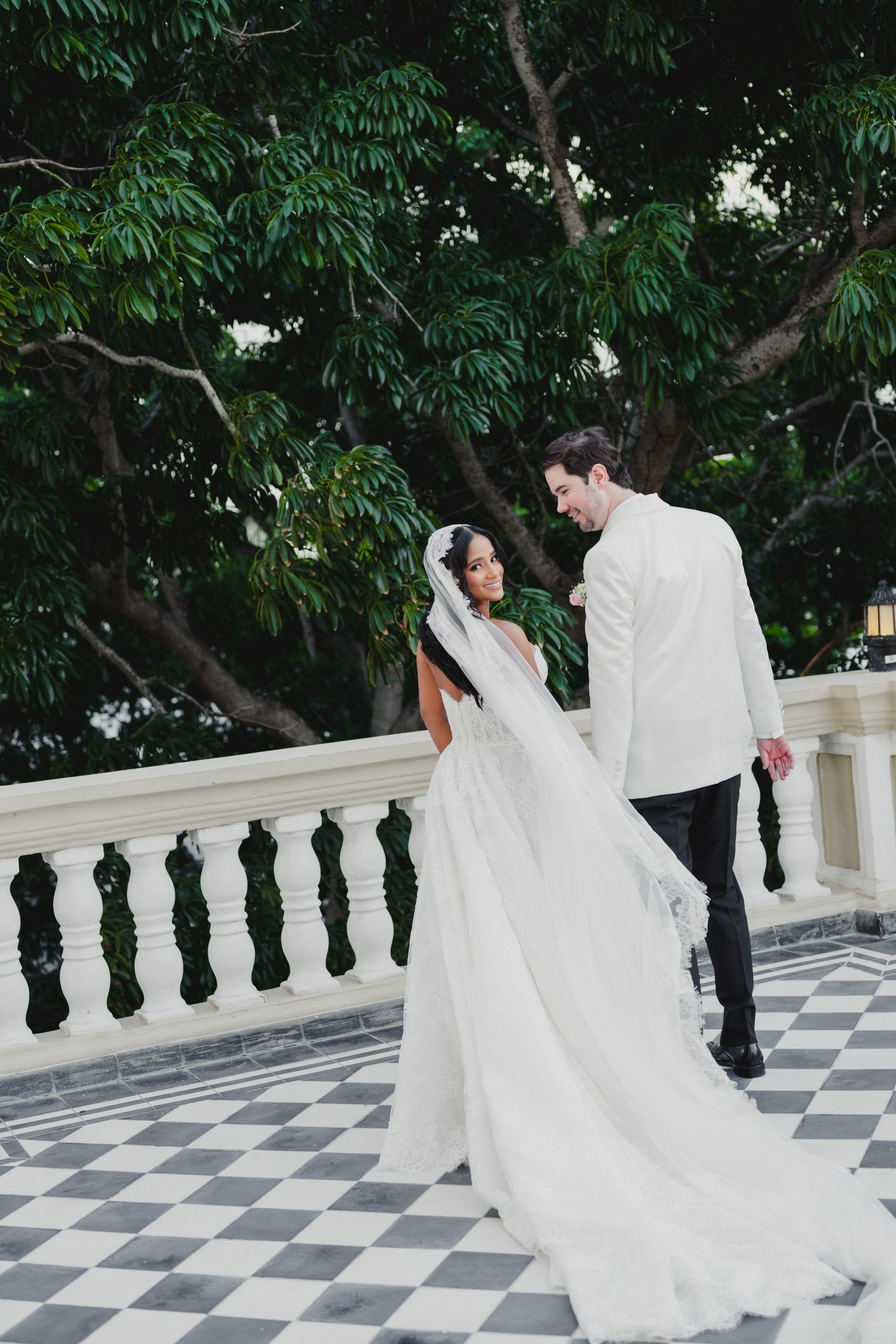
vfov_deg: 39.6
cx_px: 448
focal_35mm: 50
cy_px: 672
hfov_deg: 27.0
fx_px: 1866
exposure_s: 1/400
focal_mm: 50
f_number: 2.8
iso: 640
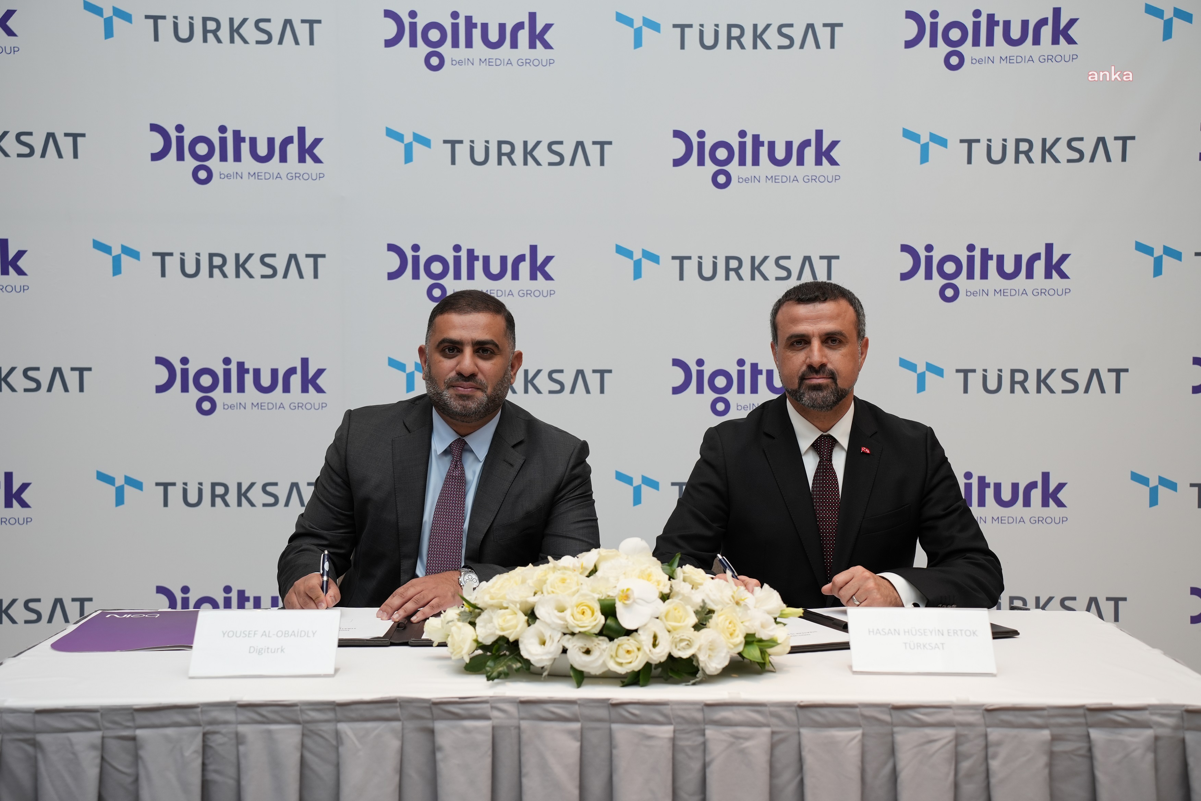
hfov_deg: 40.3
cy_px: 400
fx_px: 1635
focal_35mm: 49
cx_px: 600
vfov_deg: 27.5
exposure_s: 1/125
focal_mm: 49
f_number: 4
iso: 320
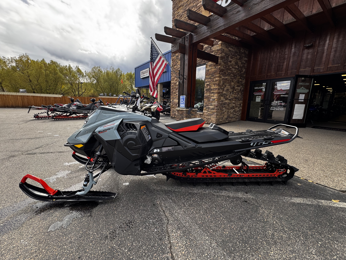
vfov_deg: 85.7
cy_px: 130
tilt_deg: -12.3
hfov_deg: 102.1
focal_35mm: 14
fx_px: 140
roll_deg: -0.8
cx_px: 173
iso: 40
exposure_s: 1/296
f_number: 2.2
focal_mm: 2.22
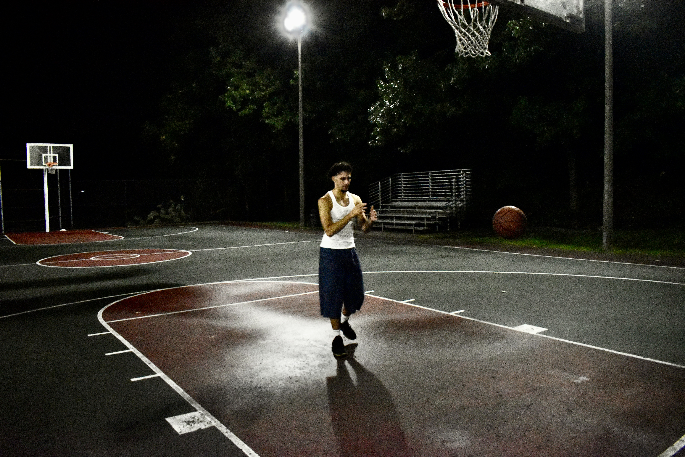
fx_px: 514
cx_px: 342
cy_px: 228
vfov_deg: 47.9
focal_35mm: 27
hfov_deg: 67.4
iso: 6400
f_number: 5.6
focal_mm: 18
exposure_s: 1/400
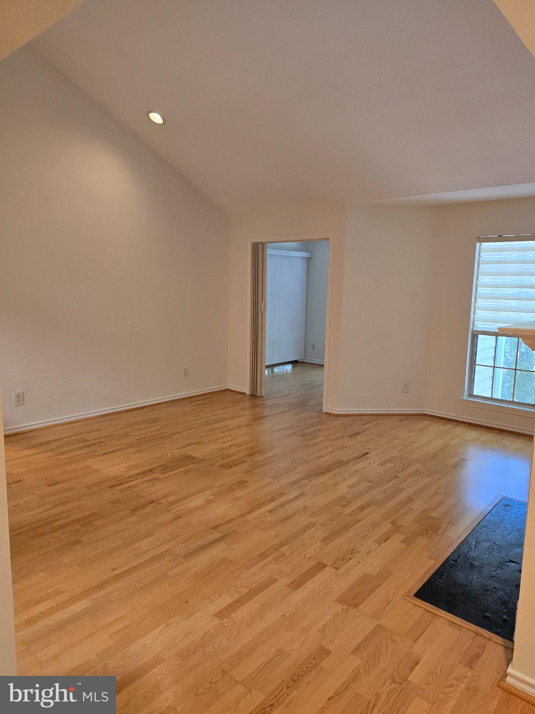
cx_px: 268
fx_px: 474
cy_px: 357
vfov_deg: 73.9
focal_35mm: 23
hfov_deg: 58.9
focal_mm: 6.3
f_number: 1.7
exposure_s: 1/120
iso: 250
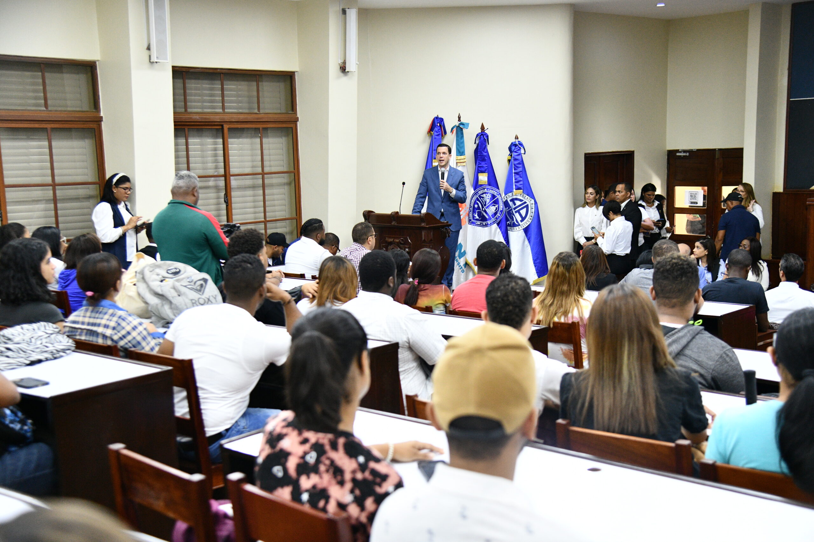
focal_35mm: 48
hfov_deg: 41.1
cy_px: 271
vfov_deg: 28.1
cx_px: 407
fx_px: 1085
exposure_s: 1/200
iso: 3200
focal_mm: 48
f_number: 4
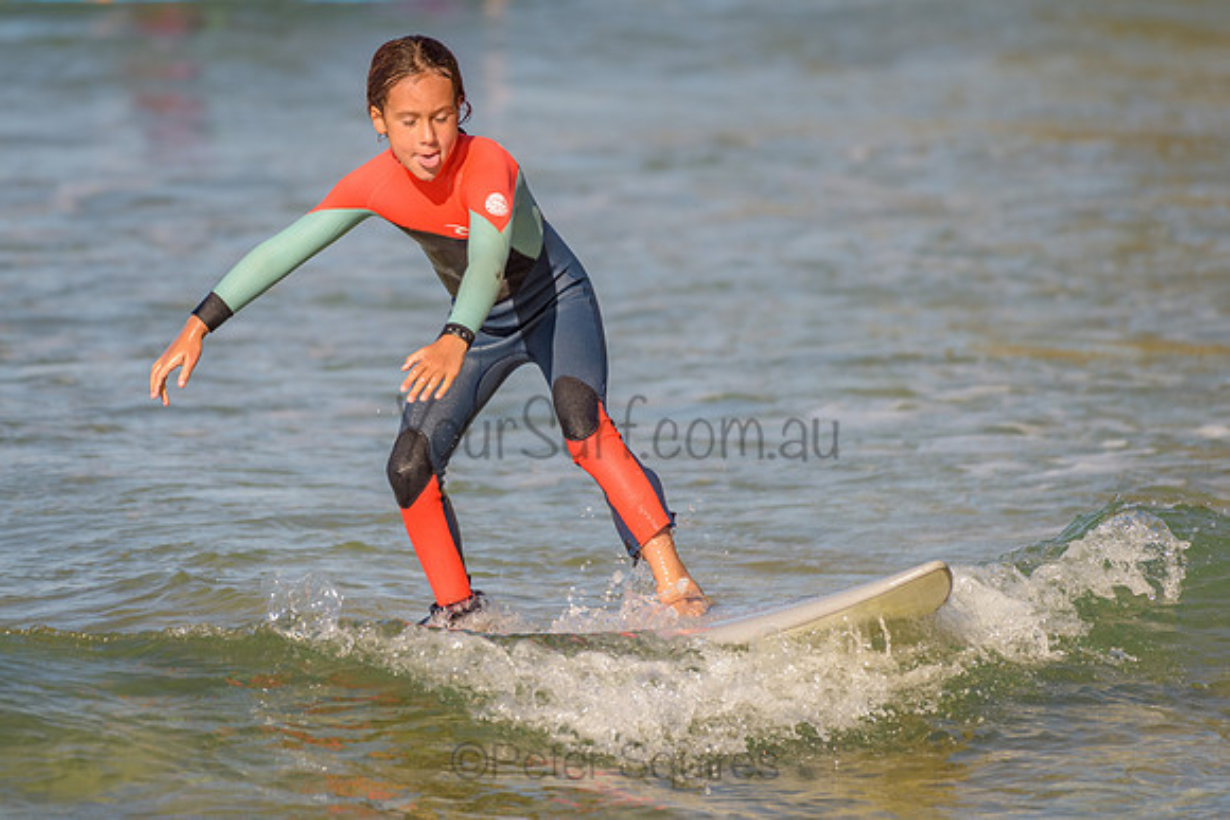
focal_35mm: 613
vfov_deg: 2.2
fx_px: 20960
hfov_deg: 3.4
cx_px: 484
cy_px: 317
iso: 250
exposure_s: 1/2000
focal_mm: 500
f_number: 5.6
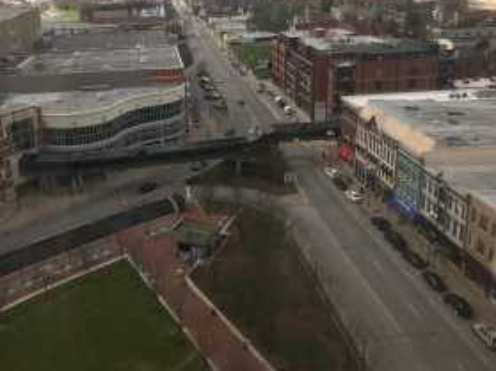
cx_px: 183
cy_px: 135
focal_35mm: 38
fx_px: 544
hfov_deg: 48.5
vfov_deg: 37.4
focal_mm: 4.15
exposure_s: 1/120
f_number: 2.2
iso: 40
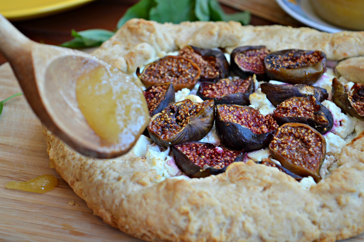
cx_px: 182
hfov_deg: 24.6
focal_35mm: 82
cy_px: 121
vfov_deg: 16.5
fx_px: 833
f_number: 5.6
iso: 100
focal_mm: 55
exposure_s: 1/20
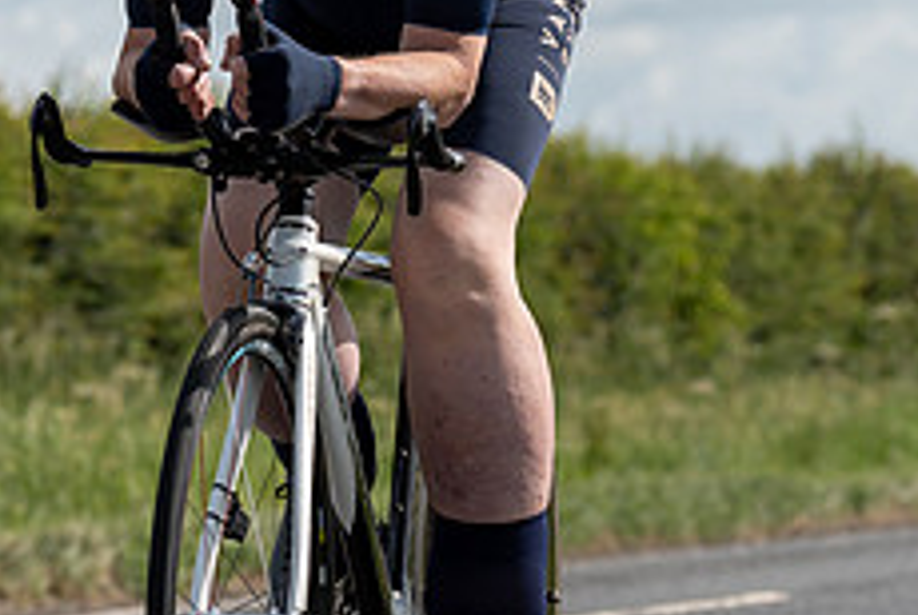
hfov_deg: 6.8
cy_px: 176
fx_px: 7762
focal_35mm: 304
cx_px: 383
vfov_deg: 4.5
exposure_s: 1/1000
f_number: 4.5
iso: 100
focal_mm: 91
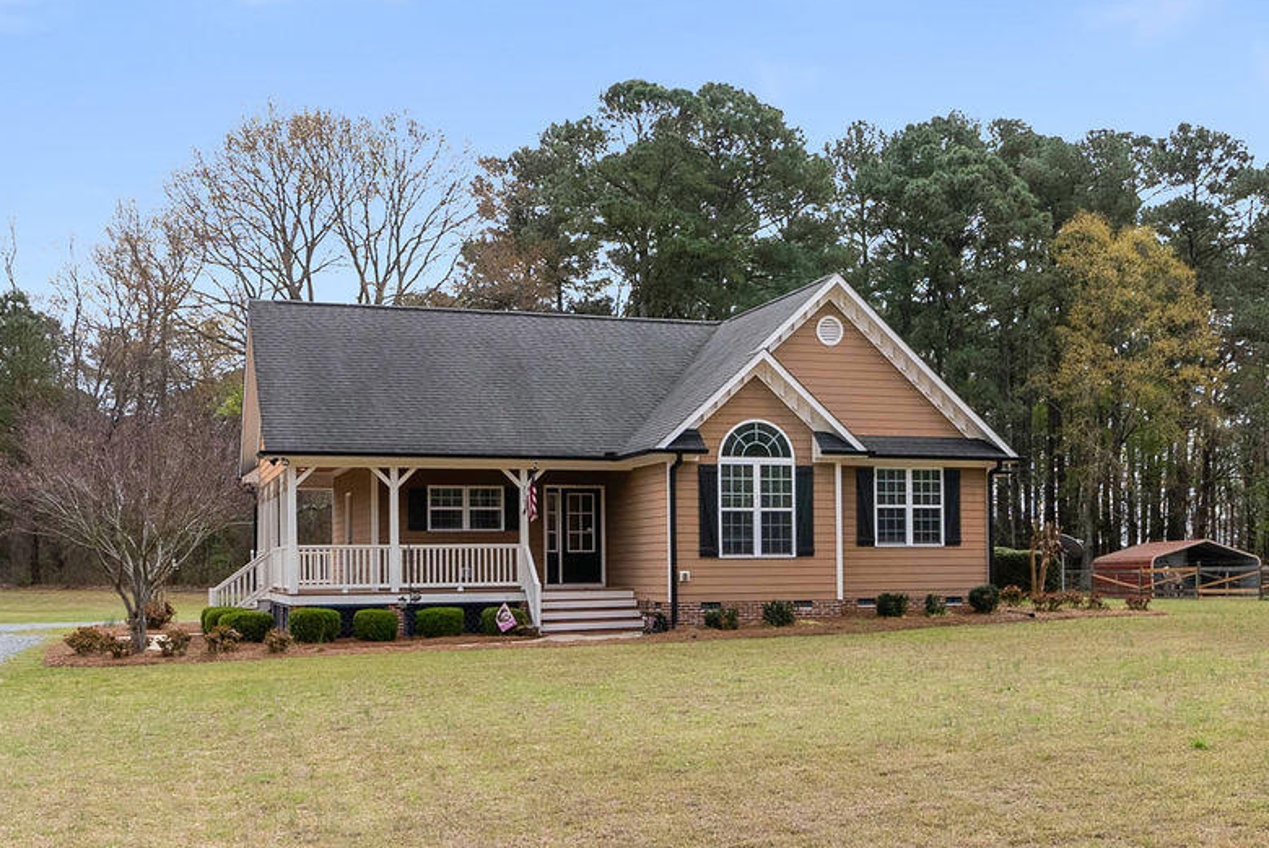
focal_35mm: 42
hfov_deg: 46.2
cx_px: 748
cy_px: 545
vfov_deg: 31.7
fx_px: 1481
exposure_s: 1/640
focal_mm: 32
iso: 100
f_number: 7.1
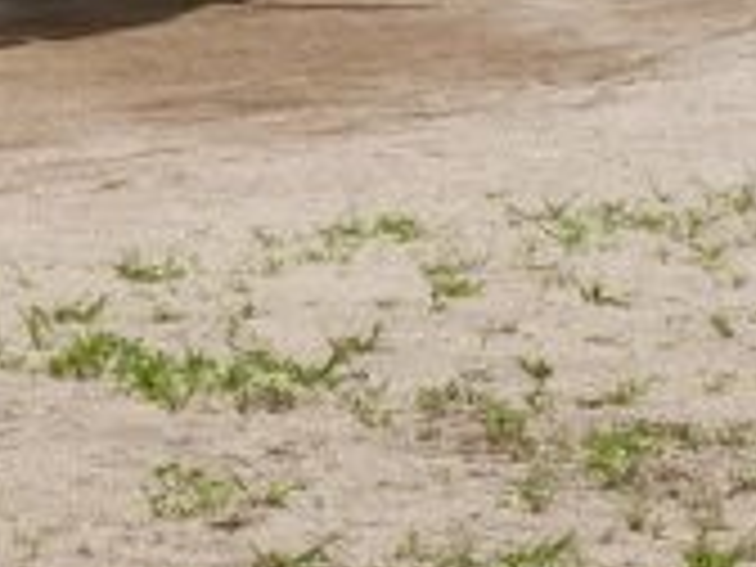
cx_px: -306
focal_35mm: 330
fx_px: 7207
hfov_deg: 6.0
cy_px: -308
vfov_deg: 4.5
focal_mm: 27
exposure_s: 1/400
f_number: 11
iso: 200
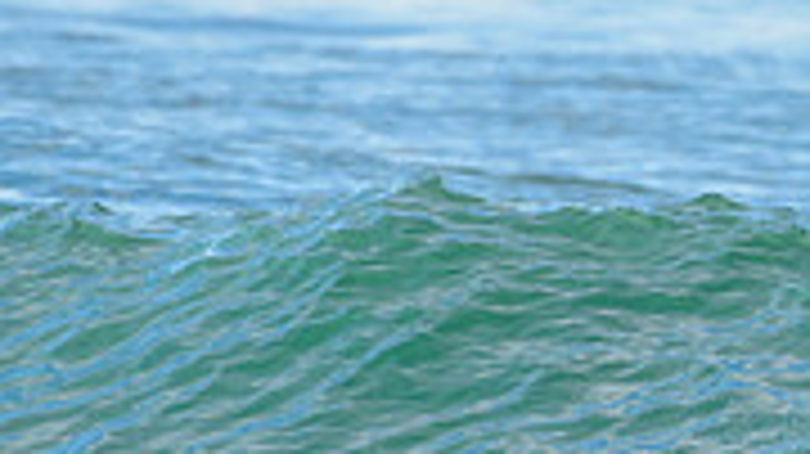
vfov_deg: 0.6
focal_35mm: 2070
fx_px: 44433
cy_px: 360
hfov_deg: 1.0
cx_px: 754
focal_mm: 500
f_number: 5.6
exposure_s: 1/2000
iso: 400
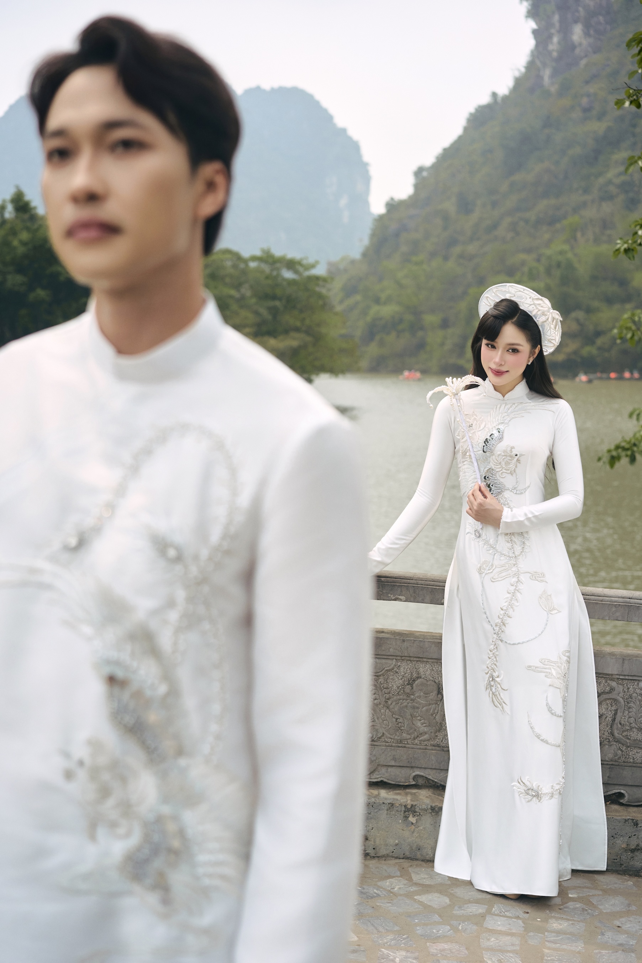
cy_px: 482
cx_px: 321
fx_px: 1471
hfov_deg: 24.6
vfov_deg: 36.2
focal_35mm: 55
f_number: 3.5
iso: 640
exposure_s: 1/3200
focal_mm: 55
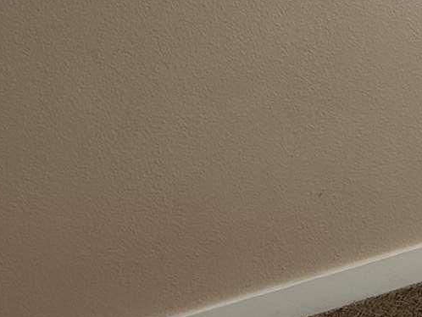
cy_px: -154
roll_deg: -0.5
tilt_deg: -6.9
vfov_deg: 9.7
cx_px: 1155
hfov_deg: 10.5
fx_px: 1805
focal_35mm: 148
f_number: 1.78
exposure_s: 1/245
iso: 80
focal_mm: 6.86
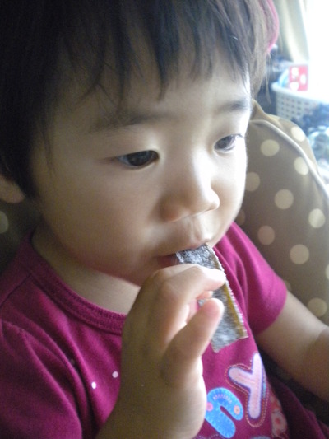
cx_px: 164
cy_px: 220
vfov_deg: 52.6
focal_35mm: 35
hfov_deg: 40.7
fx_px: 443
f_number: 3.1
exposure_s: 1/26.4
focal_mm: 6.3
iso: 800
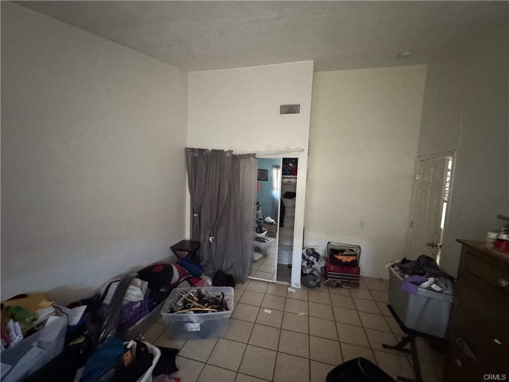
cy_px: 191
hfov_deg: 102.1
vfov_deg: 85.7
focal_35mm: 14
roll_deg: -2.4
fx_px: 206
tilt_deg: -5.6
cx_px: 254
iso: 1600
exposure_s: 1/30
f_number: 2.2
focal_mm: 2.22
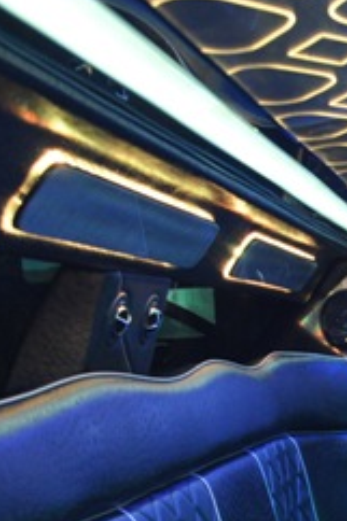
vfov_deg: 24.1
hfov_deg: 15.1
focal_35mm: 83
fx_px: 1206
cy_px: 397
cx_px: 526
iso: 1600
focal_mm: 21
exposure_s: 1/40
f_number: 3.8
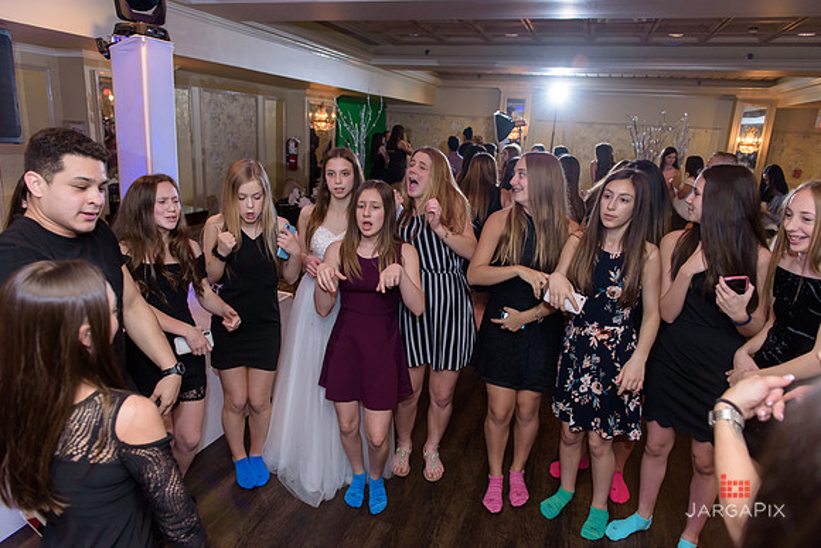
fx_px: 547
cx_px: 410
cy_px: 274
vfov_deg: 53.2
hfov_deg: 73.7
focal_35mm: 24
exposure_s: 1/125
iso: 1600
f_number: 3.2
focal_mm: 24
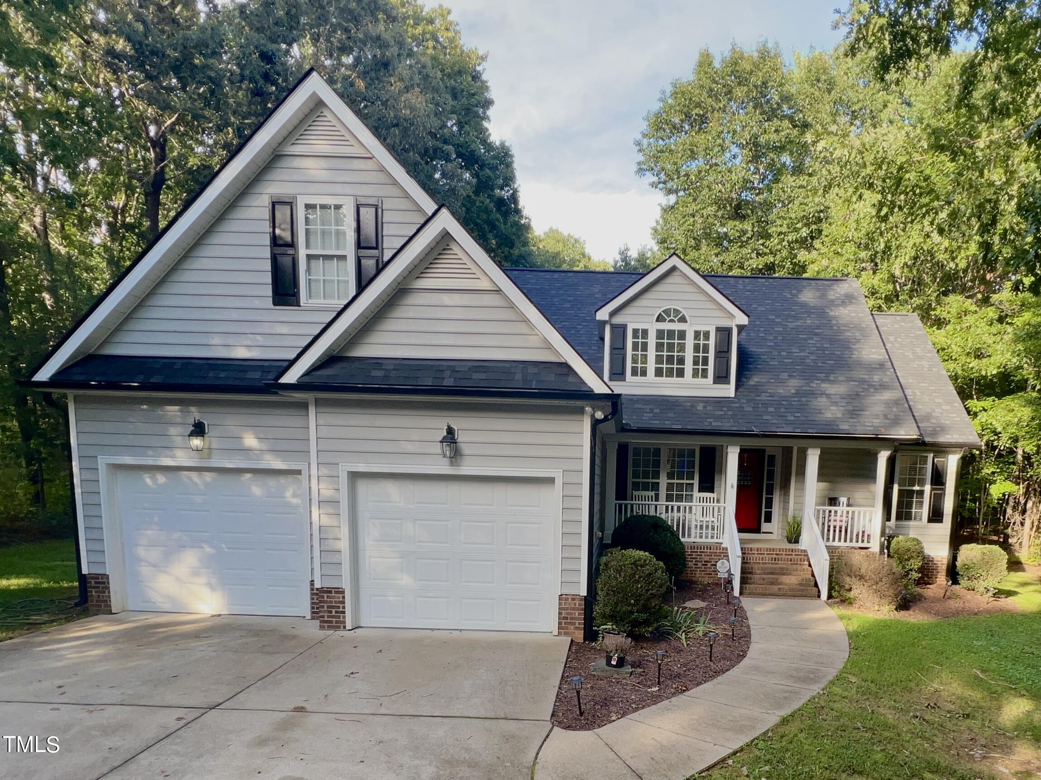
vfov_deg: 89.9
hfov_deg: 106.2
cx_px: 520
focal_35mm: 13
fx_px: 391
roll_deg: -1.7
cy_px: 390
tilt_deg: -7.3
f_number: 1.8
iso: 32
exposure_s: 1/99
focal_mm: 1.57
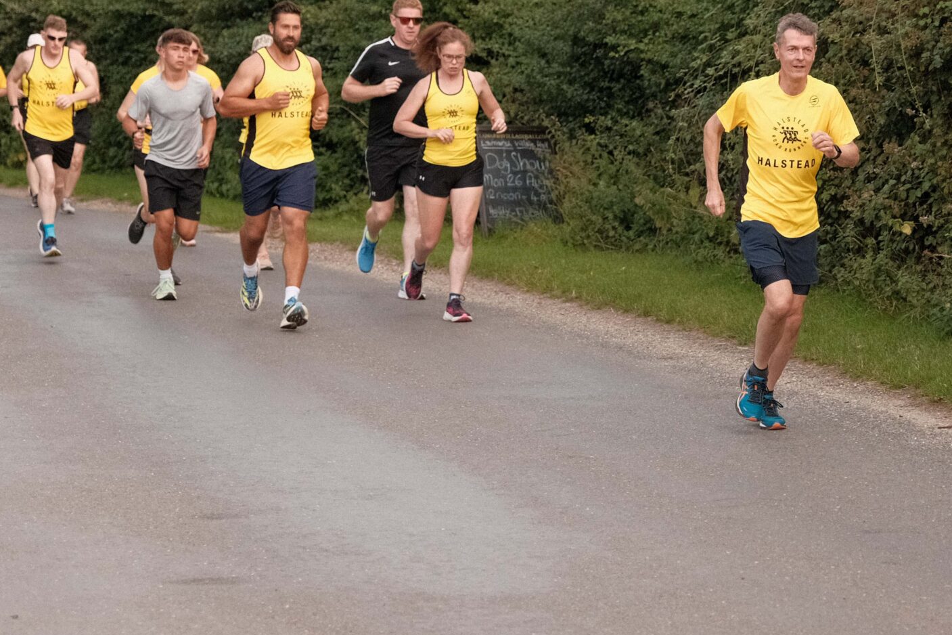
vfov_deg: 9.1
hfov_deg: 13.5
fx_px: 3993
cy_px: 187
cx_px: 715
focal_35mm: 151
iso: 2000
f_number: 2.8
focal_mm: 55
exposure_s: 1/1600
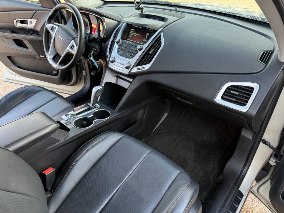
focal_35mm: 24
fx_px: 197
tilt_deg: -36.2
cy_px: 106
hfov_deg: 71.6
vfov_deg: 56.8
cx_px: 142
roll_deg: -0.6
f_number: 1.78
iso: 160
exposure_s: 1/159
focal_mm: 6.76
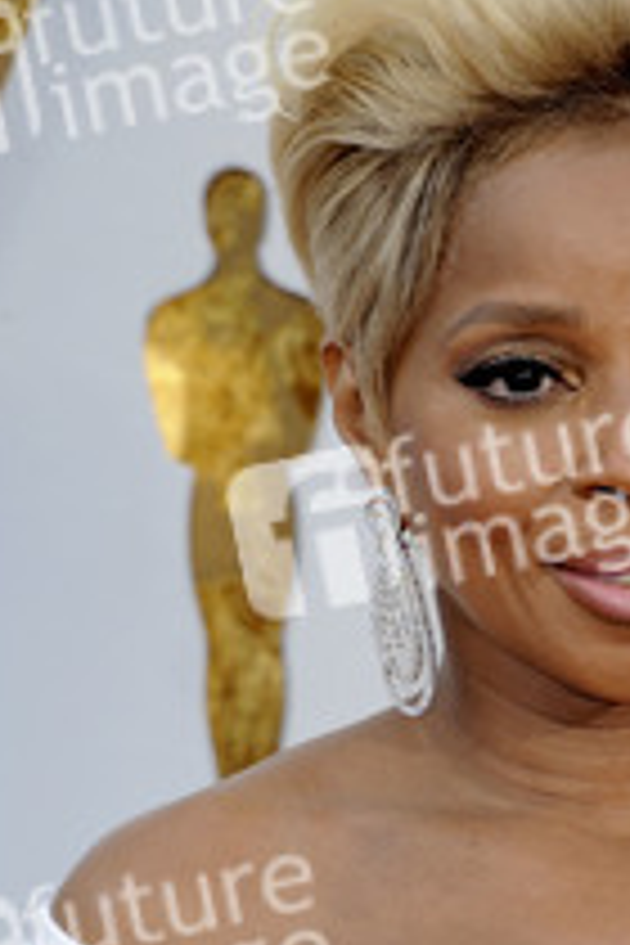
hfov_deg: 3.1
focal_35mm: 438
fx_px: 11497
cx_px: 592
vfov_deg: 4.7
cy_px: 738
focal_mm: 230
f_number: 8
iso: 1000
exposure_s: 1/250
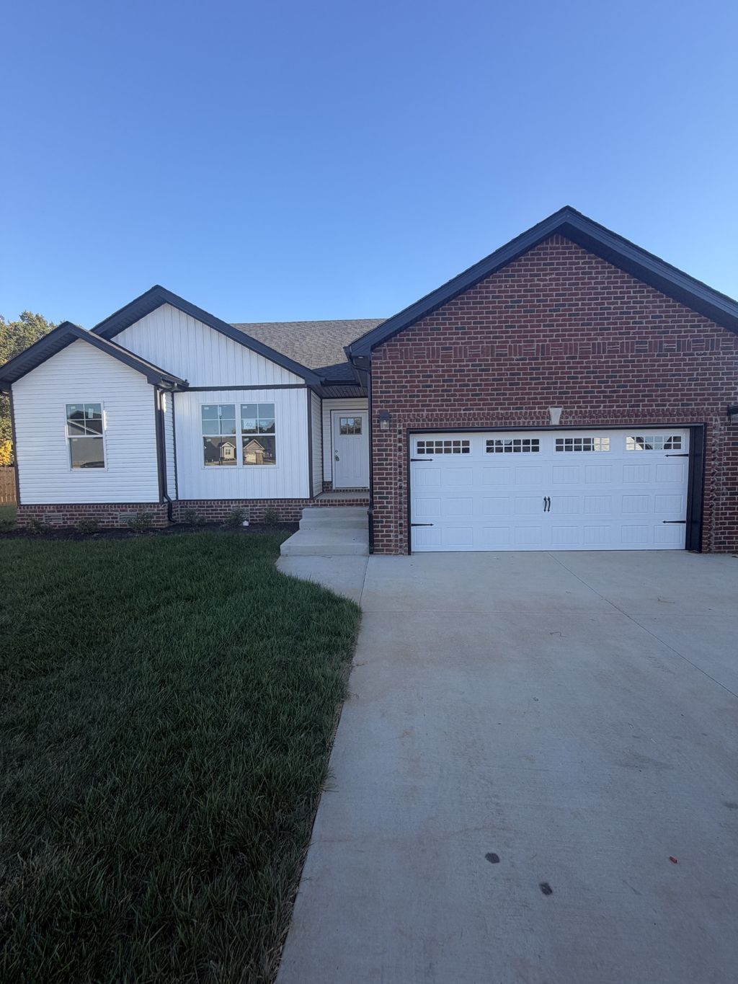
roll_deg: +0.5
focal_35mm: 14
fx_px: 398
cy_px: 492
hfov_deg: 85.7
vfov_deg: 102.1
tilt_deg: -2.7
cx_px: 369
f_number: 2.2
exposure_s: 1/502
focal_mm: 2.22
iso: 50
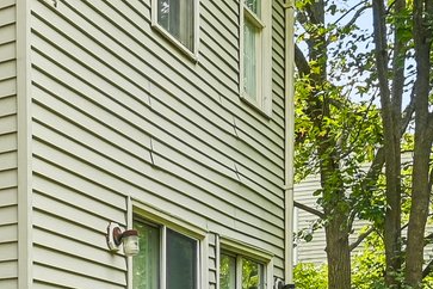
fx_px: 950
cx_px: -211
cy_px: 385
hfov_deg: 21.6
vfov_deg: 16.3
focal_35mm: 79
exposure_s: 1/100
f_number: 8
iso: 100
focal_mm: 14
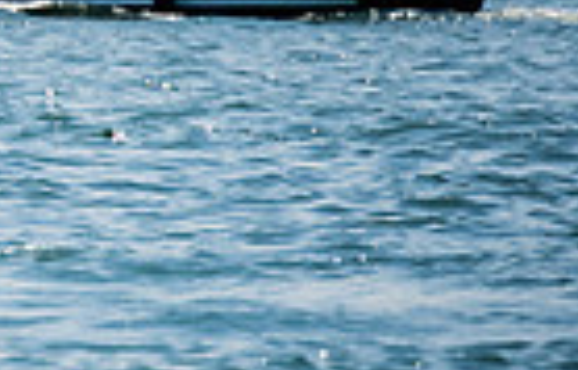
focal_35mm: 964
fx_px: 15291
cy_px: -176
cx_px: -739
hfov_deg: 2.2
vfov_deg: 1.4
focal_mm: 200
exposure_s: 1/640
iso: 400
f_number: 6.3
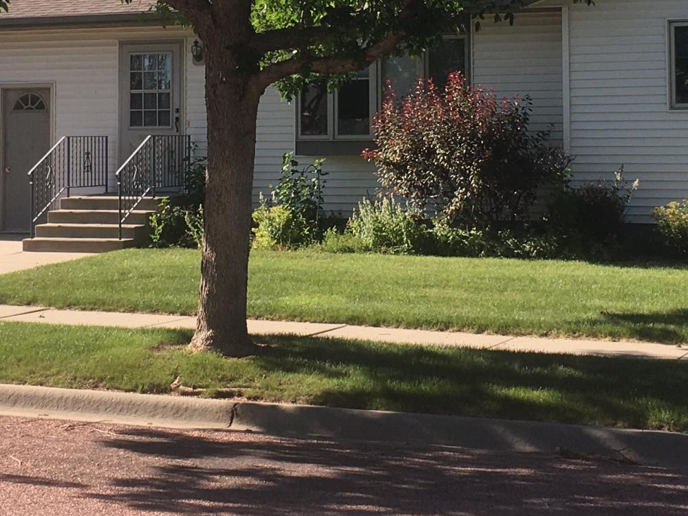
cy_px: 16
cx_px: 327
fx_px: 1729
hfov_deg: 22.5
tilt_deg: +8.6
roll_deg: +0.9
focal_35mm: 87
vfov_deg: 16.7
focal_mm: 4.15
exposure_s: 1/569
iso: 25
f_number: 2.2
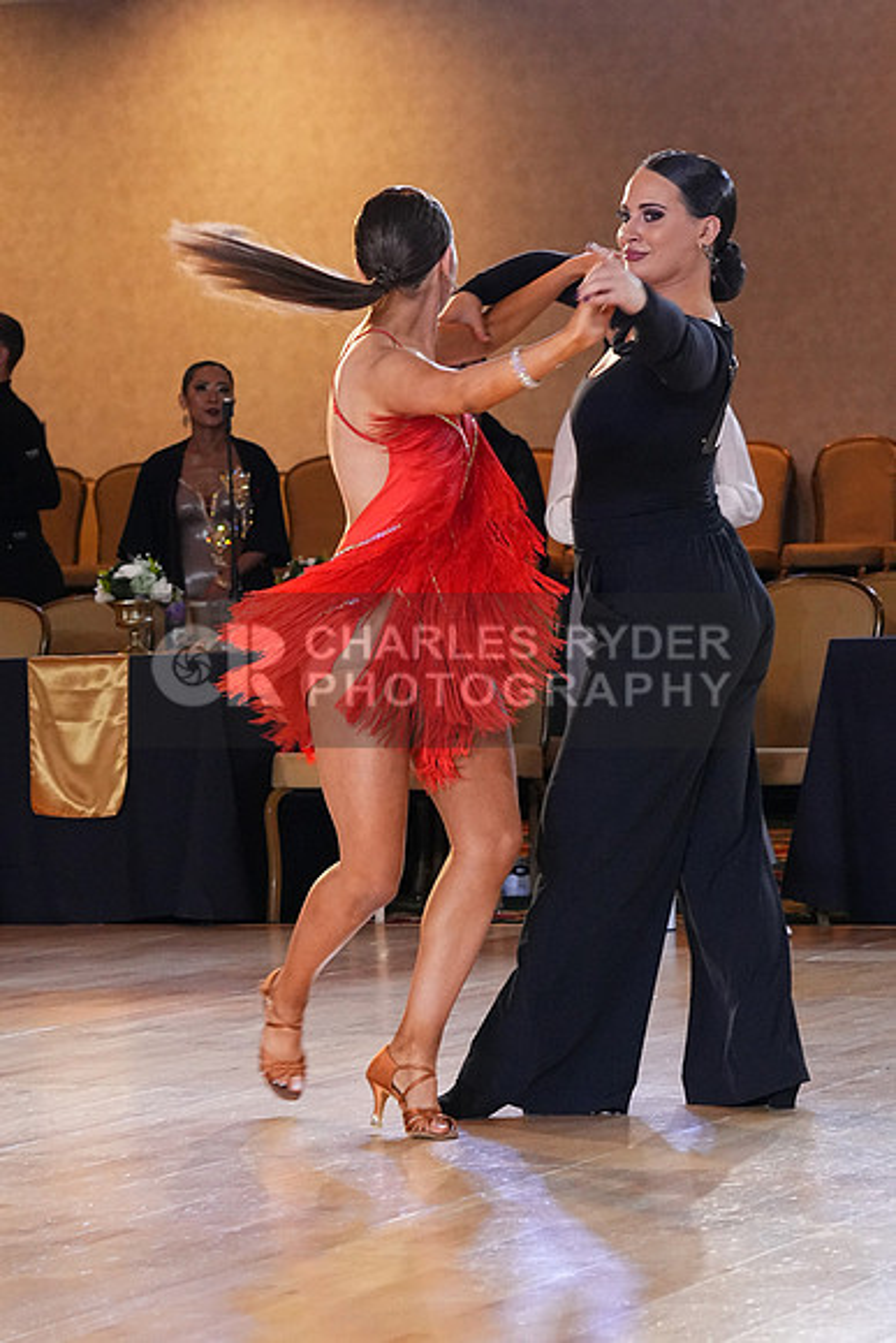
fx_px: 4813
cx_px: 448
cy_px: 672
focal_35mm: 129
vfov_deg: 15.9
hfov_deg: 10.6
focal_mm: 86
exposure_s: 1/200
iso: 5000
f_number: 6.3
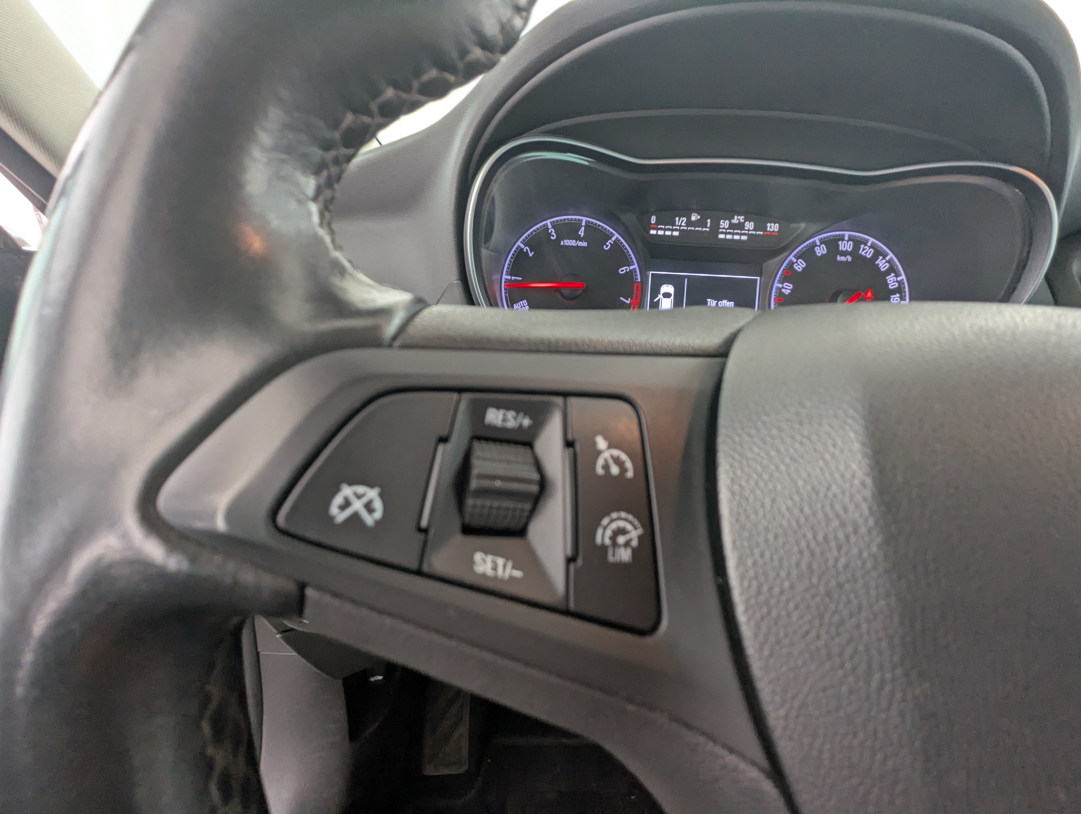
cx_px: 540
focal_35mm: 16
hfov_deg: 94.4
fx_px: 500
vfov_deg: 78.2
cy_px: 407
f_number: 2.2
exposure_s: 1/51.8
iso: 220
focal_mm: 2.35
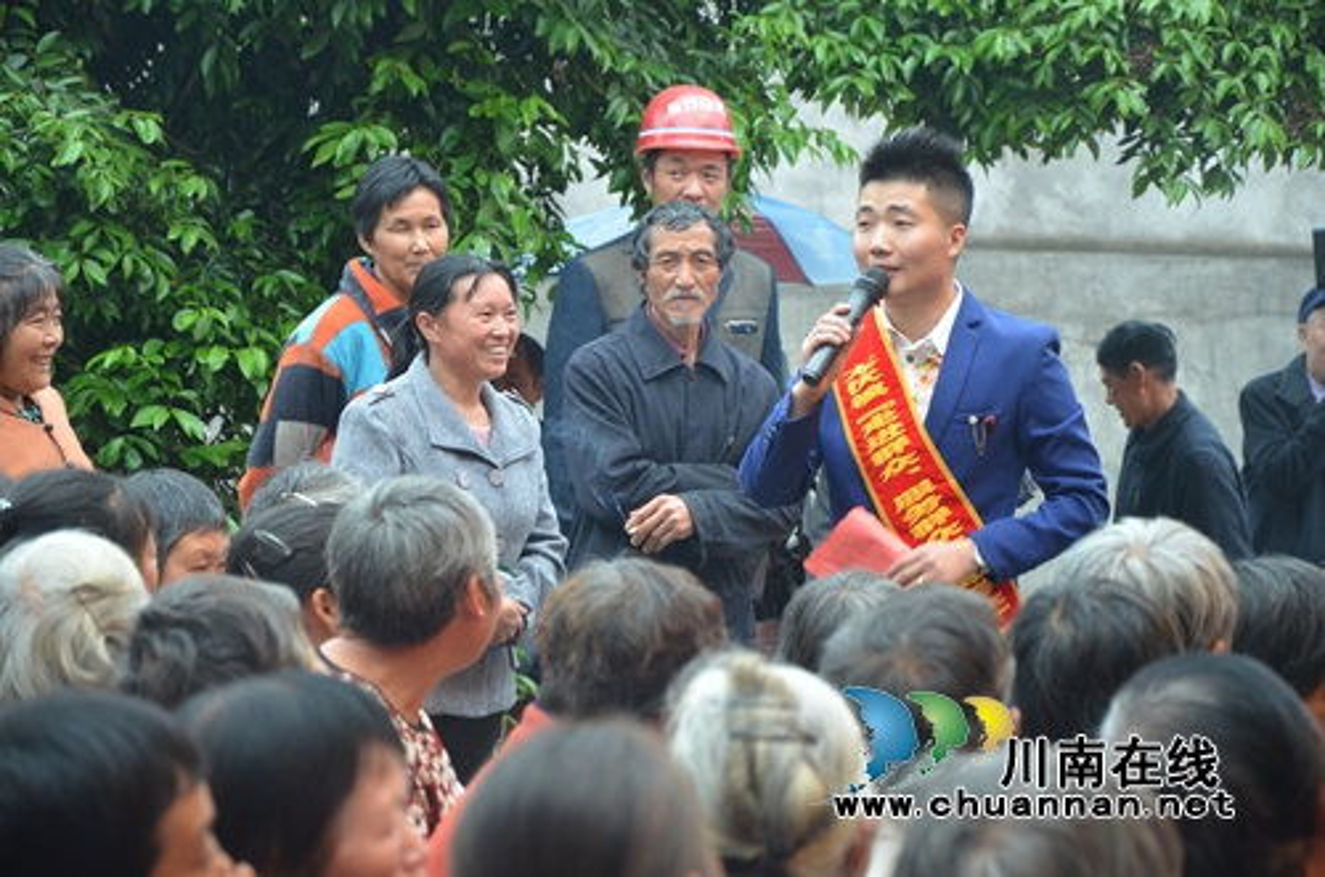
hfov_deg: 14.9
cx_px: 662
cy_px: 438
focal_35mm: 138
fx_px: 5068
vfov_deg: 9.9
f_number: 5.6
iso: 560
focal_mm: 92
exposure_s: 1/60
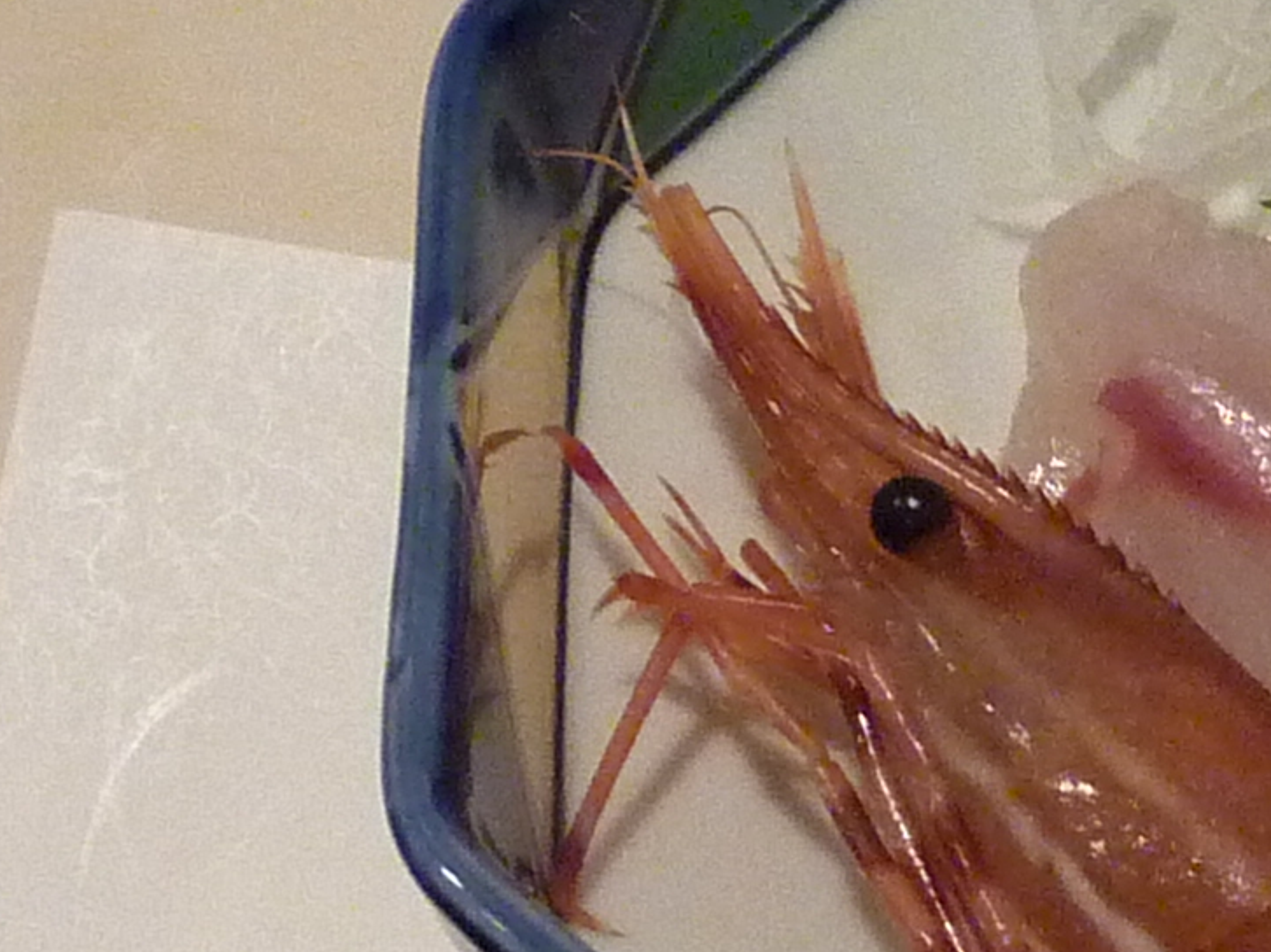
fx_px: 4662
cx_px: 1430
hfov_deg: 15.1
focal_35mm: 127
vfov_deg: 11.7
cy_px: 508
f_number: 3.3
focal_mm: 4.1
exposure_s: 1/25
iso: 400
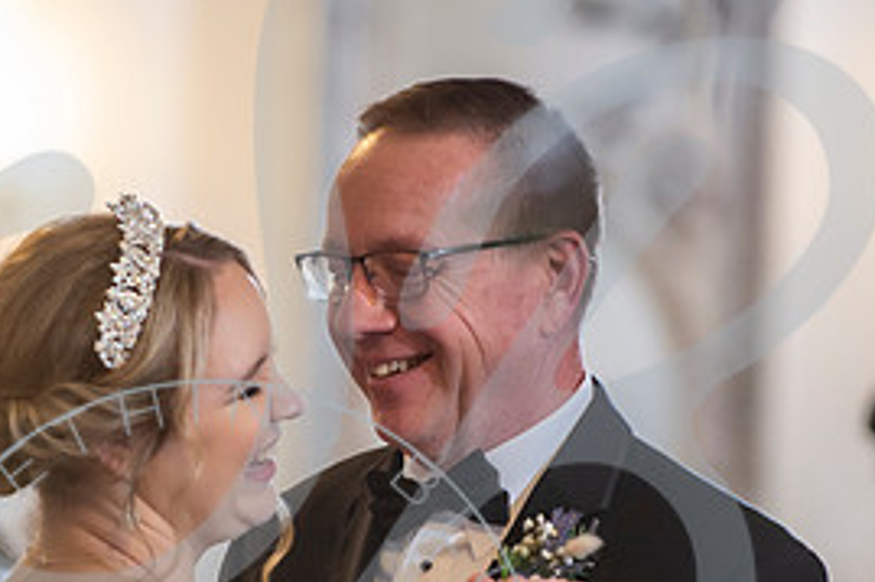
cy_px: 441
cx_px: 374
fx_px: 10493
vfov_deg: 3.2
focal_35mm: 432
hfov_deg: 4.8
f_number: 2.8
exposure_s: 1/160
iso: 2000
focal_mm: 200
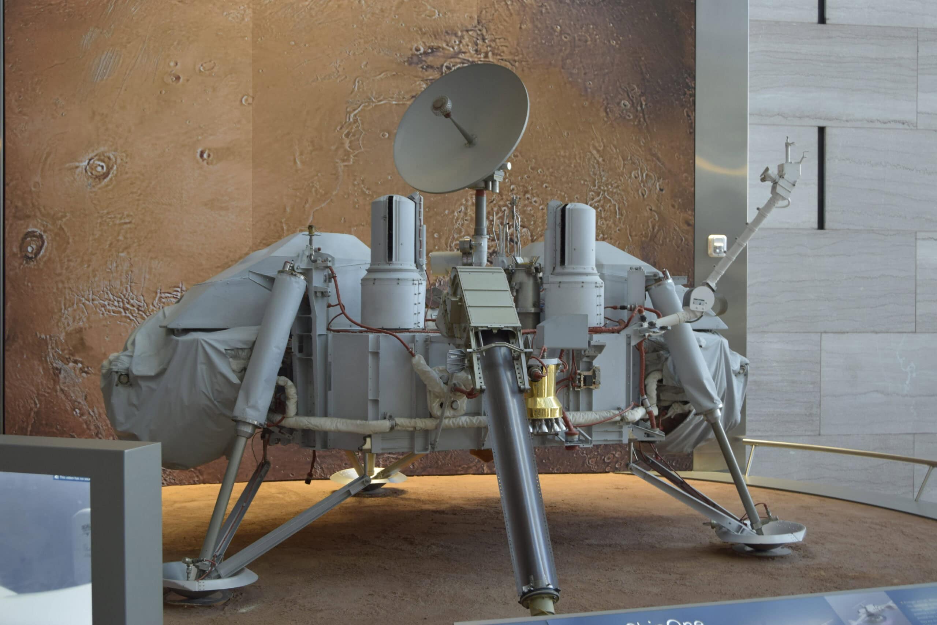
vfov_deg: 34.2
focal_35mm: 39
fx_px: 1015
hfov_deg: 49.6
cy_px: 312
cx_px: 468
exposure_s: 1/30
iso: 400
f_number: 5.6
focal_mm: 26
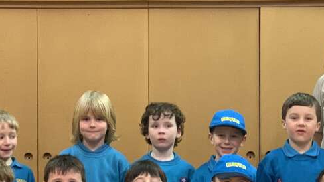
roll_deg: +0.0
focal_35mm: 117
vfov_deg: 10.3
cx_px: 162
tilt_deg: -0.1
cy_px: 192
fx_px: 1005
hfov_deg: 18.3
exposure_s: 1/33
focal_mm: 6
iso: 400
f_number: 2.4
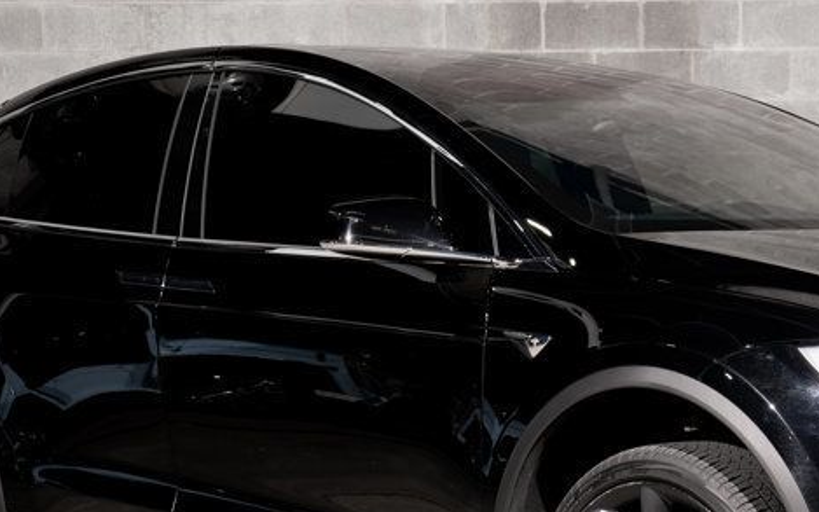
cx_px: 561
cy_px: 363
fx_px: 2433
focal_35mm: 109
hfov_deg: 19.0
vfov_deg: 12.0
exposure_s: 1/50
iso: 250
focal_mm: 48
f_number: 6.3
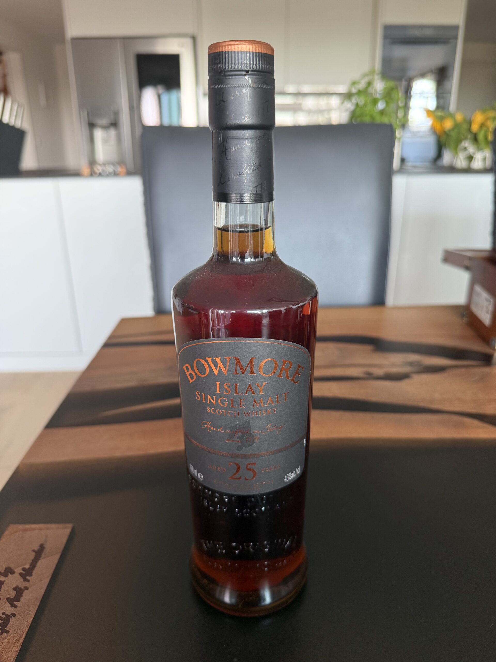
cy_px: 331
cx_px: 248
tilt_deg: -21.2
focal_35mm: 24
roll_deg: +0.4
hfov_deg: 56.8
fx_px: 459
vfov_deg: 71.6
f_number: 1.78
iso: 250
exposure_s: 1/50
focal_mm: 6.76
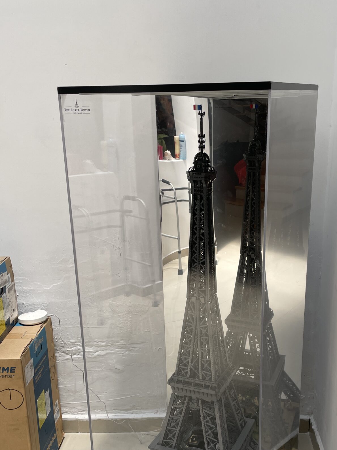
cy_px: 294
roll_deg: +0.9
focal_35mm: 42
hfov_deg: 34.3
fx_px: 545
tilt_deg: -19.6
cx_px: 195
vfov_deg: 44.2
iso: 32
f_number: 1.6
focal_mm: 4.2
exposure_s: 1/759
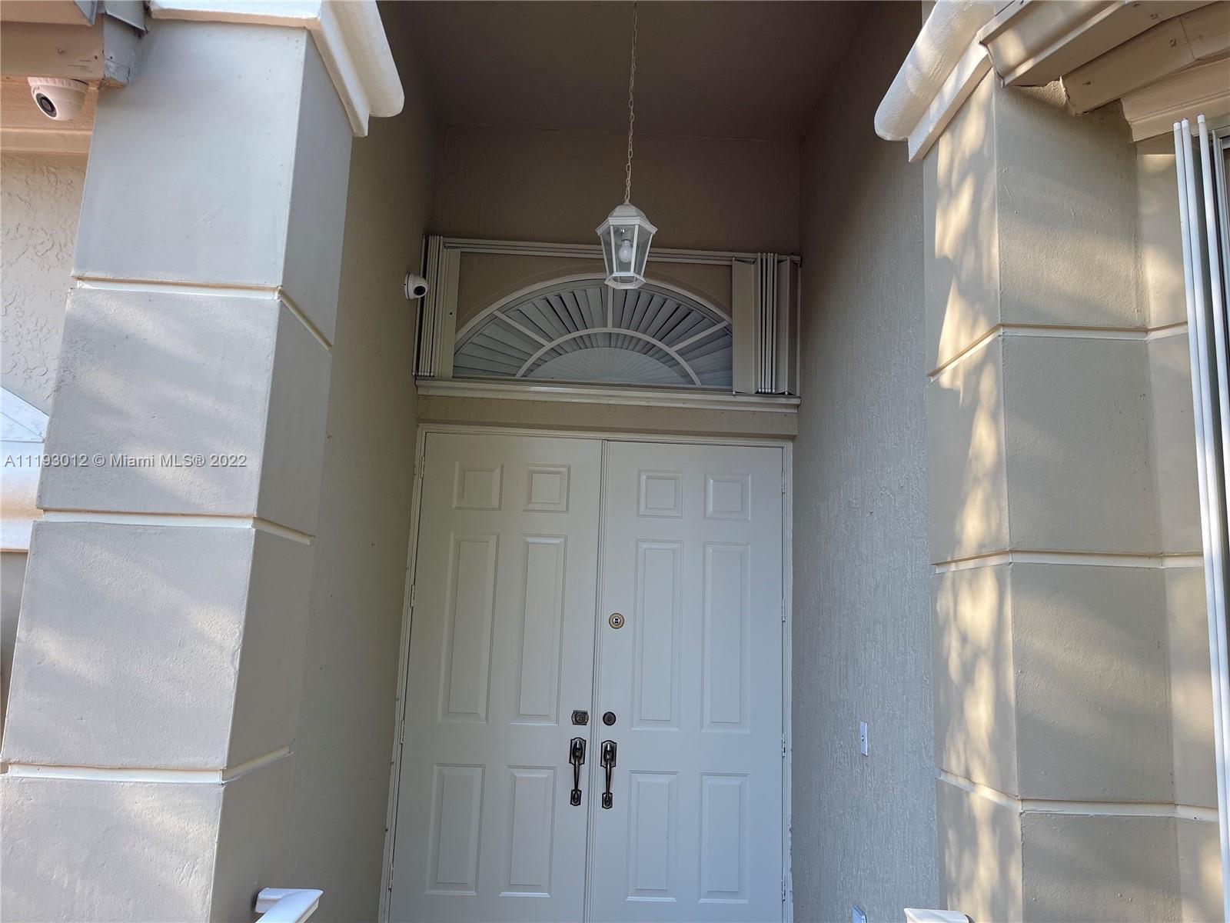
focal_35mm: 26
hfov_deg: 67.3
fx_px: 924
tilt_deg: +8.0
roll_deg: -2.2
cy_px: 462
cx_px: 615
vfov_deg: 53.1
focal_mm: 5.1
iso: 40
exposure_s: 1/275
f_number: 1.6
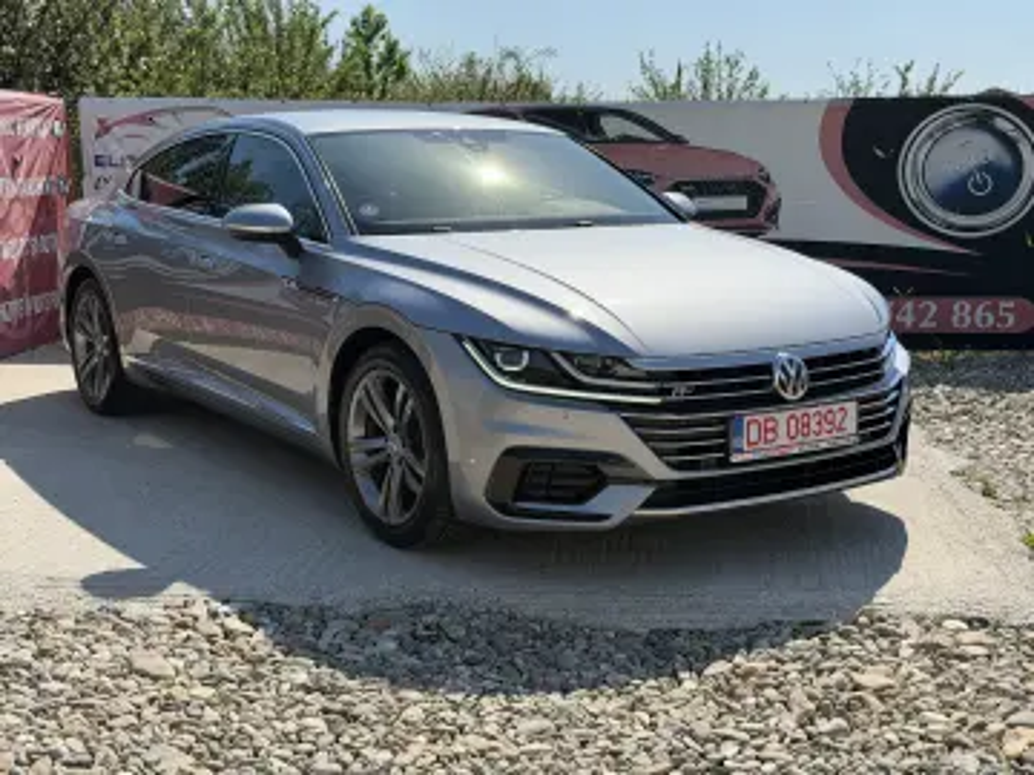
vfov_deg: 30.3
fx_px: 1434
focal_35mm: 48
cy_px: 388
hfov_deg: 39.7
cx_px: 517
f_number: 1.78
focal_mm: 6.76
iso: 100
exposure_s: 1/7874
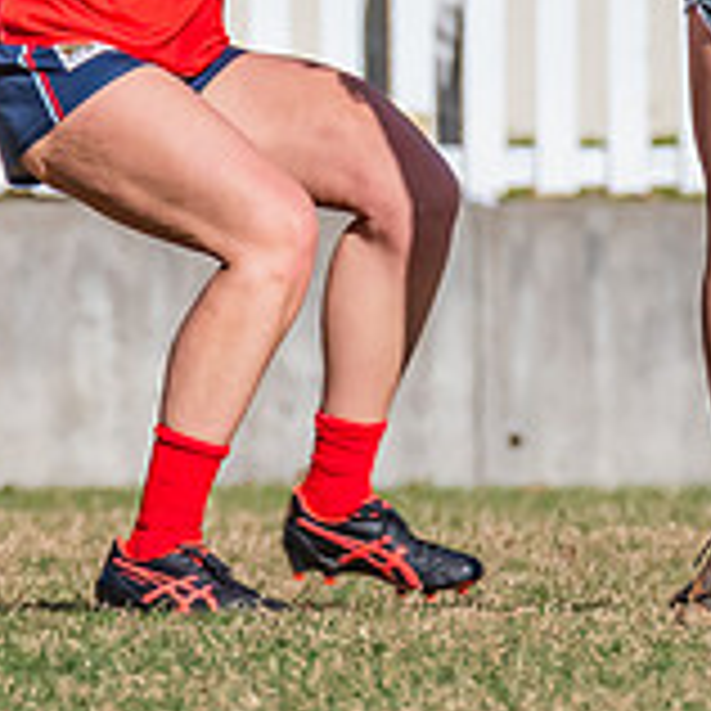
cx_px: 629
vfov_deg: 0.7
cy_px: -26
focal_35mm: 2591
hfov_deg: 0.7
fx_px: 60210
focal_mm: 460
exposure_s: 1/1600
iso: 800
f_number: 11
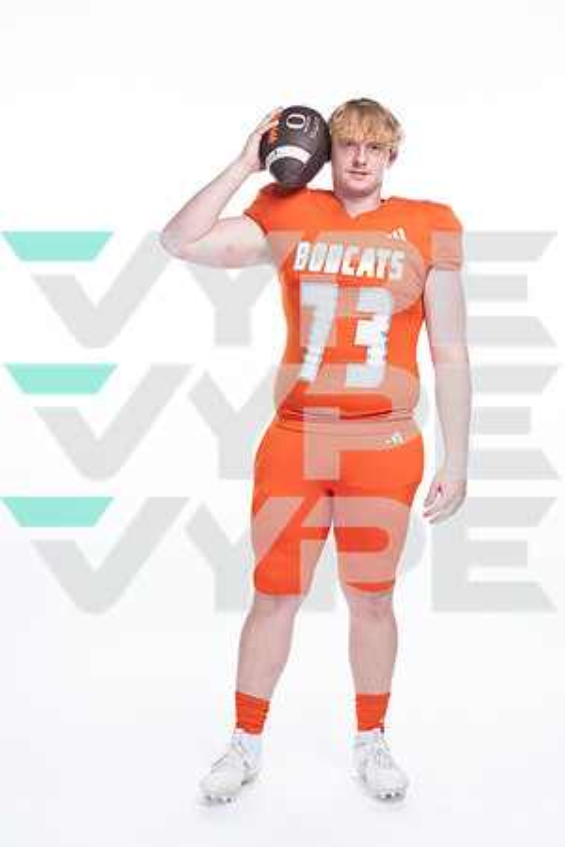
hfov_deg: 22.3
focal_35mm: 61
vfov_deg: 32.9
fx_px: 1436
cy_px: 424
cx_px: 282
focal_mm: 61
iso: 400
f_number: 5.6
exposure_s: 1/250
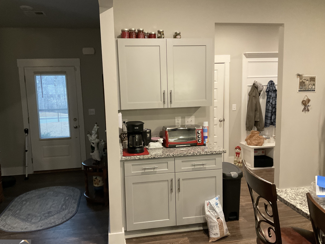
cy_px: 126
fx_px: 282
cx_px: 161
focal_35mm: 30
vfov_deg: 46.8
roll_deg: +1.2
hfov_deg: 60.0
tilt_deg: -6.0
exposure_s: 1/60
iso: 250
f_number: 1.8
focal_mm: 3
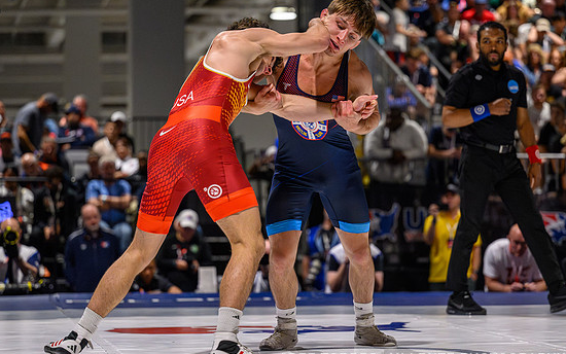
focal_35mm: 125
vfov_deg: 10.5
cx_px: 278
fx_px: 1929
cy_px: 189
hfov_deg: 16.7
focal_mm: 104
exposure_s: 1/800
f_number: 2.8
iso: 8000
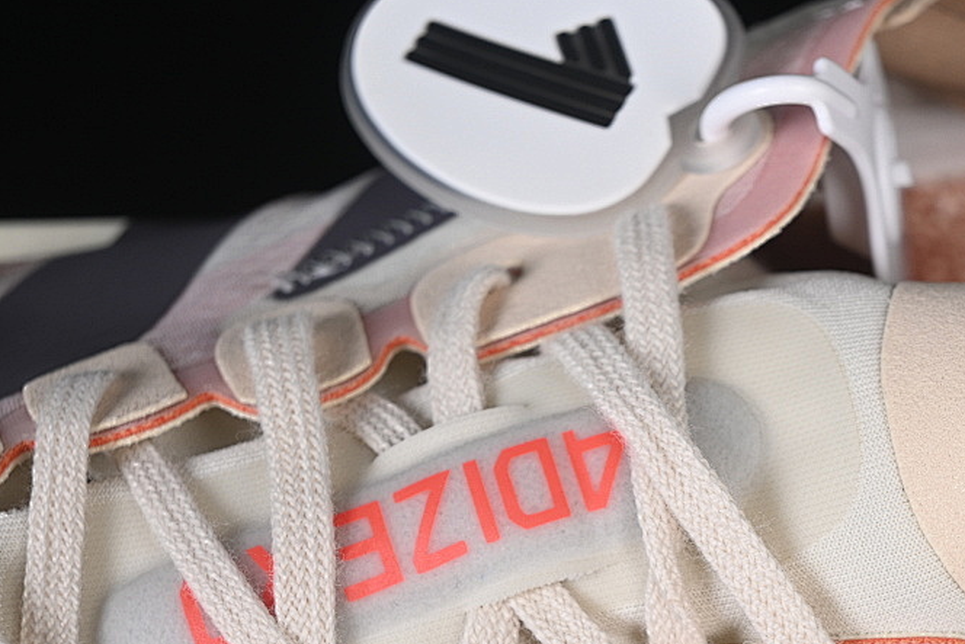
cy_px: 515
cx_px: 690
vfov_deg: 11.2
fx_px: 3271
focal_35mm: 122
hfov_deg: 16.7
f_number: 7.1
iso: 160
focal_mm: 50
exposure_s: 1/60
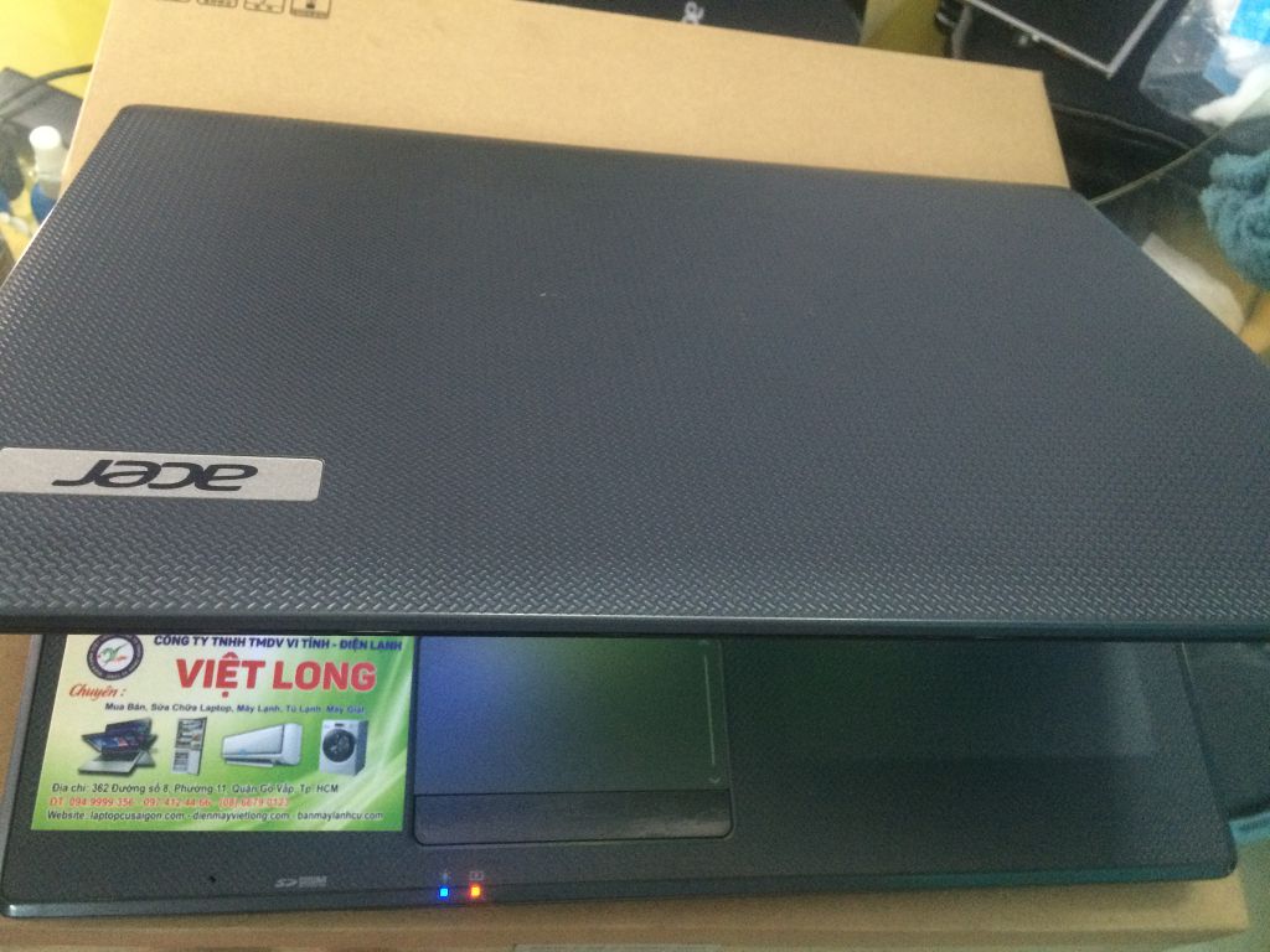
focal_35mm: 29
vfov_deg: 48.2
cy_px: 476
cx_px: 635
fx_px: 1064
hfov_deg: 61.7
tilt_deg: -61.9
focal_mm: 4.15
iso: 320
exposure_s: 1/25
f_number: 2.2
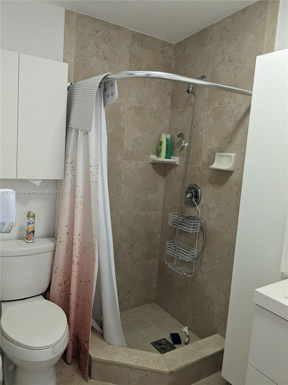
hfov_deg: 51.4
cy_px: 192
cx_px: 144
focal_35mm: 27
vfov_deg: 65.3
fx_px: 300
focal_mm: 4.38
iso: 149
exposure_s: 1/120
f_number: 1.73
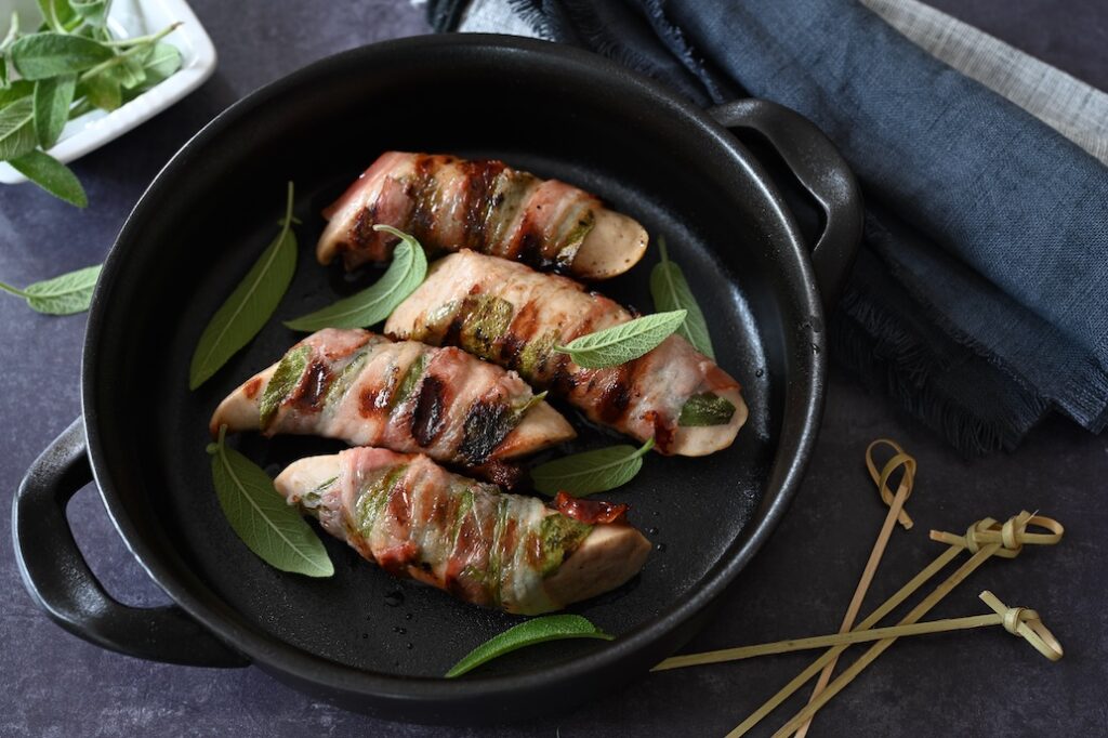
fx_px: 1538
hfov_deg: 39.6
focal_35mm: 50
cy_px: 369
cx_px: 554
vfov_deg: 27.0
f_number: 7.1
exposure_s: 1/3
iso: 125
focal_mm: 50
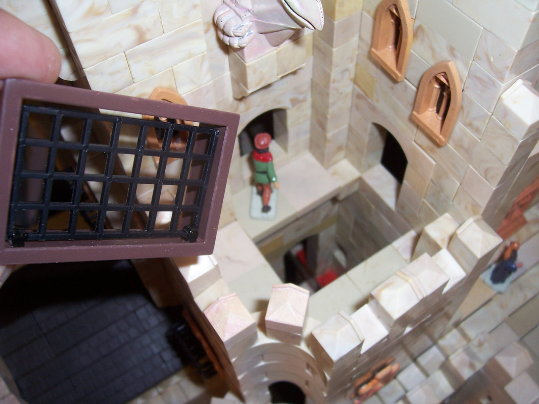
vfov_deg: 41.8
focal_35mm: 34
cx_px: 270
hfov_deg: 54.0
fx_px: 529
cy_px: 202
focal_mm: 5.6
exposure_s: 1/60
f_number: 2.7
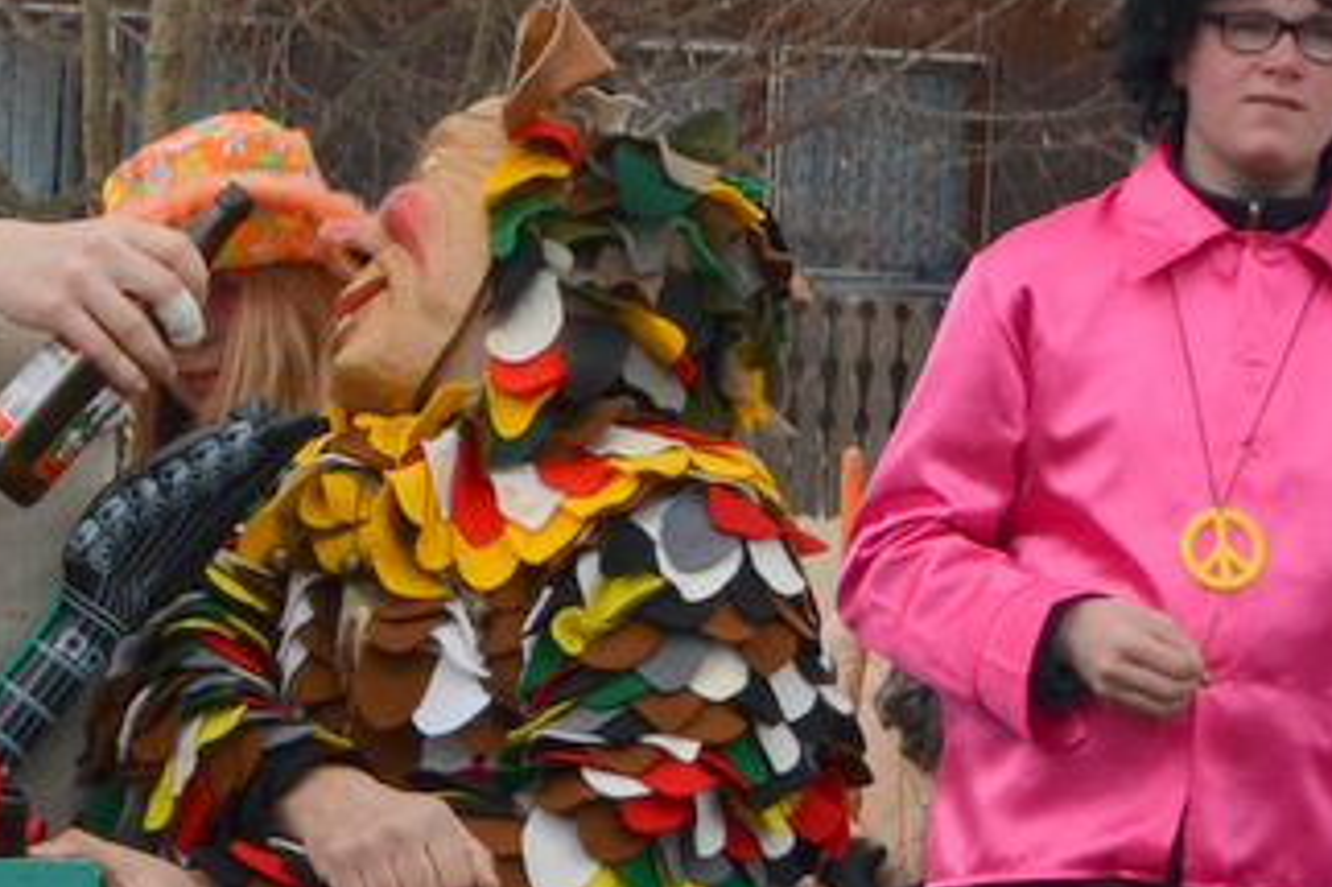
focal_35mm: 238
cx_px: -940
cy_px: 893
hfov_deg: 8.4
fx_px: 8801
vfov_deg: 5.8
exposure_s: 1/200
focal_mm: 32
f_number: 9
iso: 100
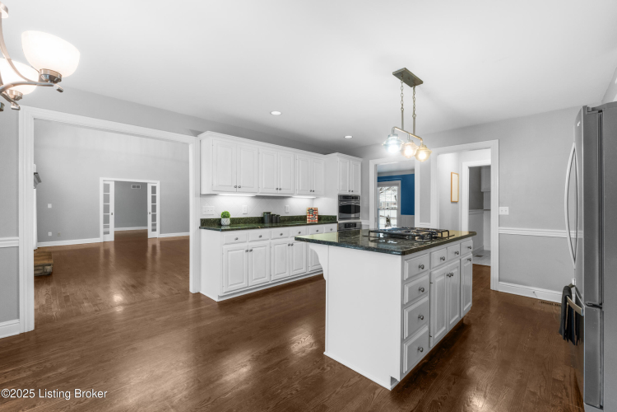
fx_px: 270
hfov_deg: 97.6
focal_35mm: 16
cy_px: 206
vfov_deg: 74.6
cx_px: 308
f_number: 10
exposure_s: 1/1.67
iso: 400
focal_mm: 10.5
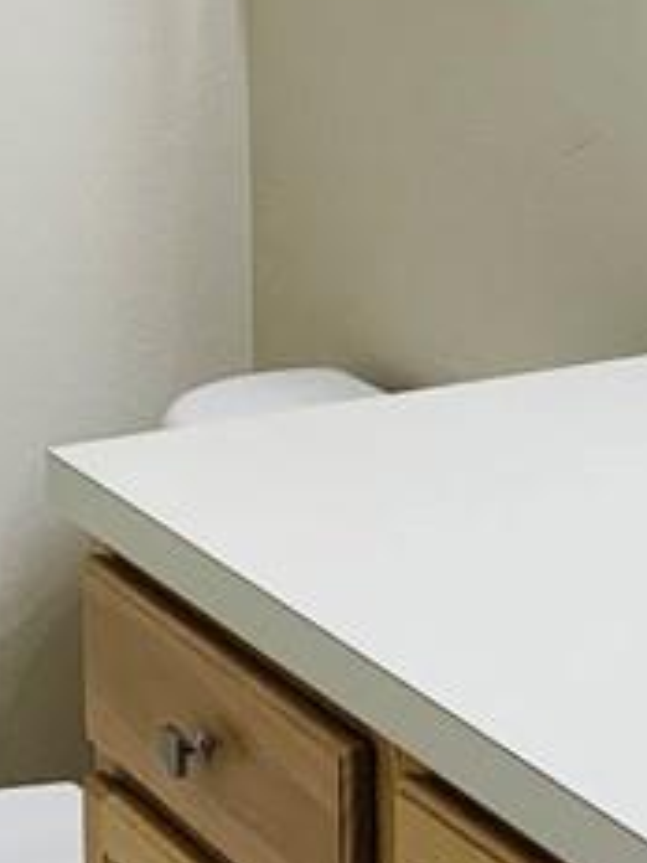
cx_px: 495
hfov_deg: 11.5
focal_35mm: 128
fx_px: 3190
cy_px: -63
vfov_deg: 15.1
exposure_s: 1/120
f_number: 1.8
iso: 32
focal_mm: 3
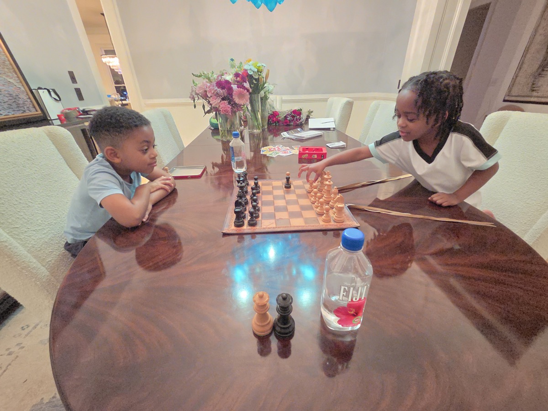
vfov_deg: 89.9
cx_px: 274
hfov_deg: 106.2
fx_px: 206
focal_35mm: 13
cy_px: 206
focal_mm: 2.2
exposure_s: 1/24
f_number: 2.2
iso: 3200
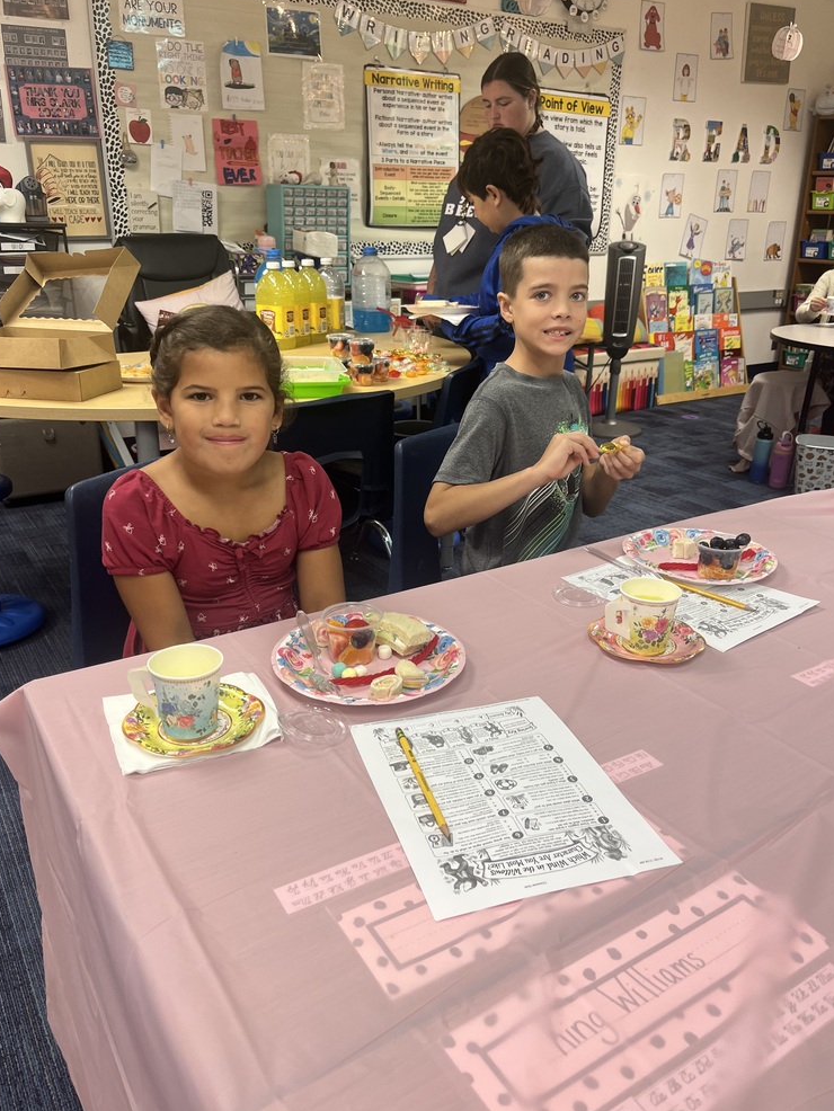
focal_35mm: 27
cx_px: 416
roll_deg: -0.4
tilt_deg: -20.5
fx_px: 867
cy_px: 545
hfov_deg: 51.4
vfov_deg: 65.3
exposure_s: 1/60
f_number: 1.6
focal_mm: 5.1
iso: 64
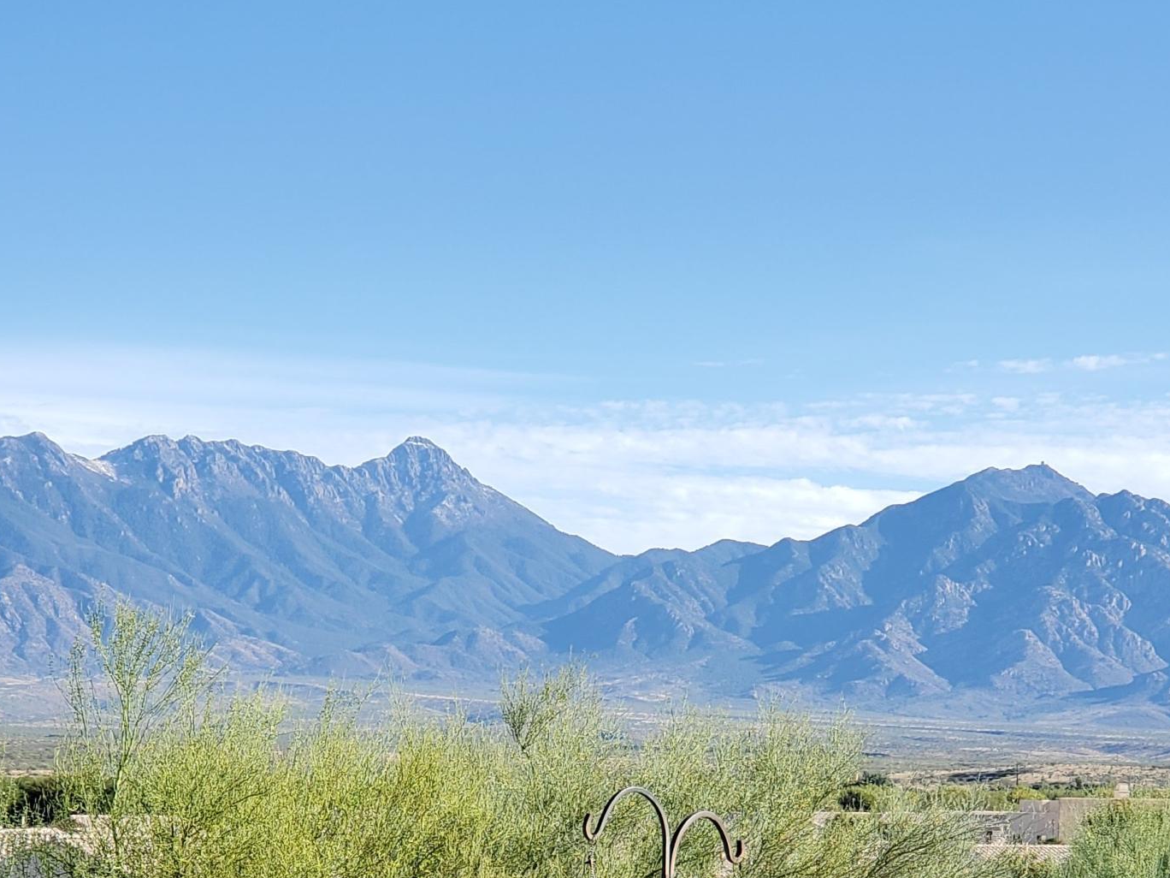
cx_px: 549
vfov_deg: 12.8
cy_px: 946
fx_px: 3853
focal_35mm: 114
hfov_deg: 17.3
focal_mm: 6
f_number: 2.4
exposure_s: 1/521
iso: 50
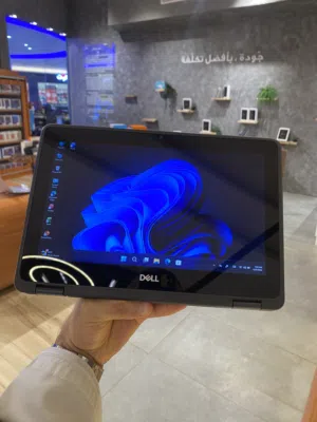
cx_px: 158
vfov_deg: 69.4
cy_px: 211
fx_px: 305
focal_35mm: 25
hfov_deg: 54.9
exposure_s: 1/50
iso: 100
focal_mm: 4.25
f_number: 1.8
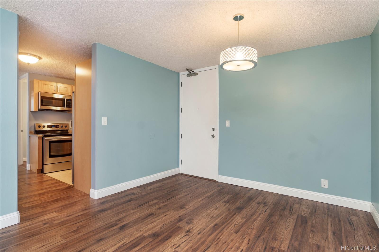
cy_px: 126
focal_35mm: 18
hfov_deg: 90.0
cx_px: 190
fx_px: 189
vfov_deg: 67.4
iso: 160
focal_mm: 12
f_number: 8
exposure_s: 1/6
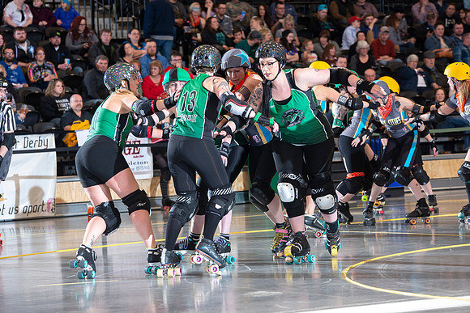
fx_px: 1828
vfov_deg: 9.8
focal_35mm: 140
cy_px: 156
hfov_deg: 14.7
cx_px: 235
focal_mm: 140
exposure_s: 1/160
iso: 640
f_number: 5.6
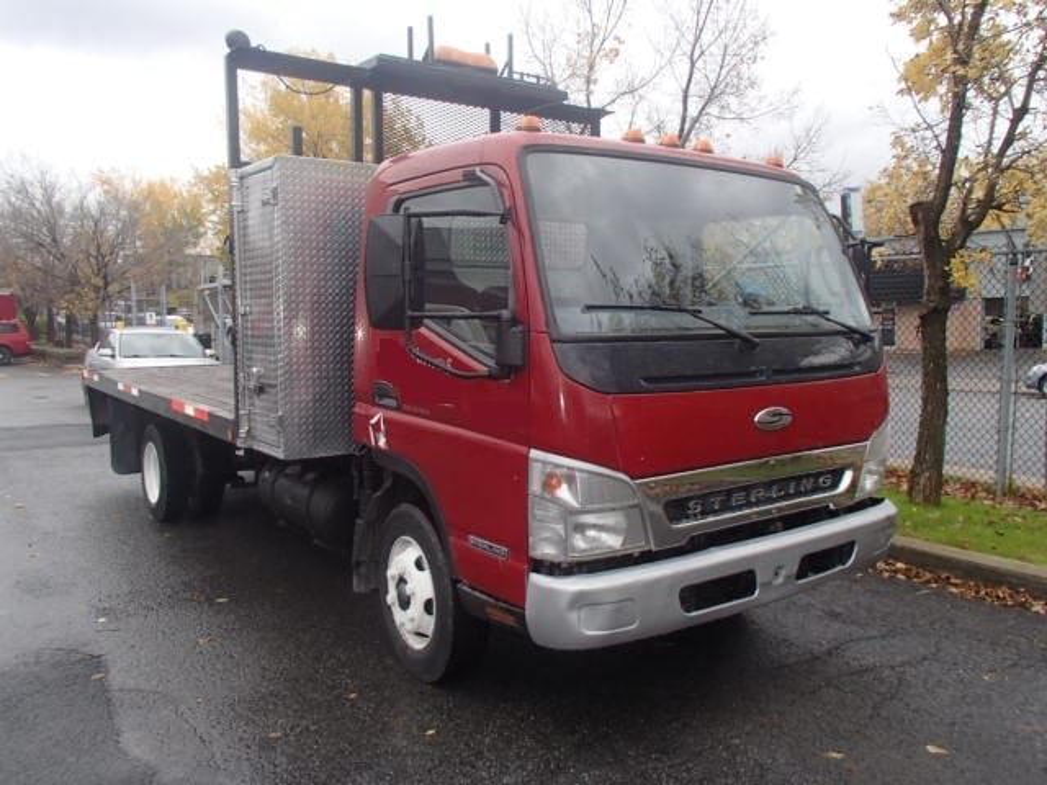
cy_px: 392
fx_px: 847
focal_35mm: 28
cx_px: 524
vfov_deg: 49.7
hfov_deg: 63.4
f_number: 3.9
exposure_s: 1/125
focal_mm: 5
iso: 100
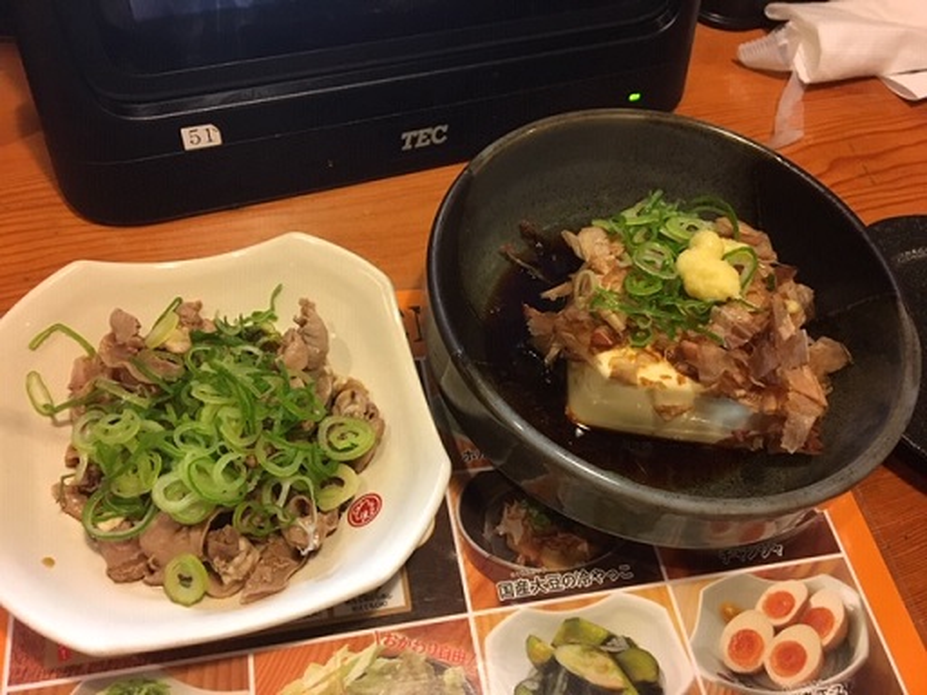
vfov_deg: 48.2
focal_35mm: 29
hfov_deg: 61.7
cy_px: 348
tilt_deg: -57.1
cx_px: 464
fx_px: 777
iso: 200
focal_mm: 4.15
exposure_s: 1/24
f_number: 2.2
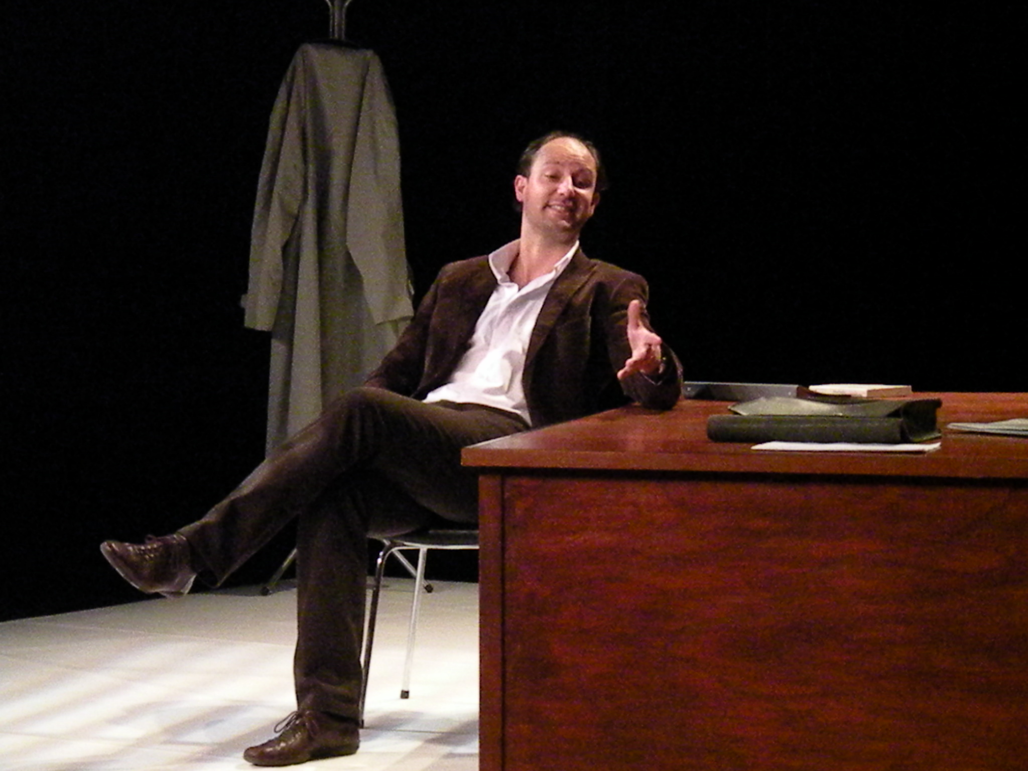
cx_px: 514
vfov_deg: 13.5
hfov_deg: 17.9
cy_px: 386
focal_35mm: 110
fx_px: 3267
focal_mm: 19.4
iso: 3200
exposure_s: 1/156
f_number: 5.6
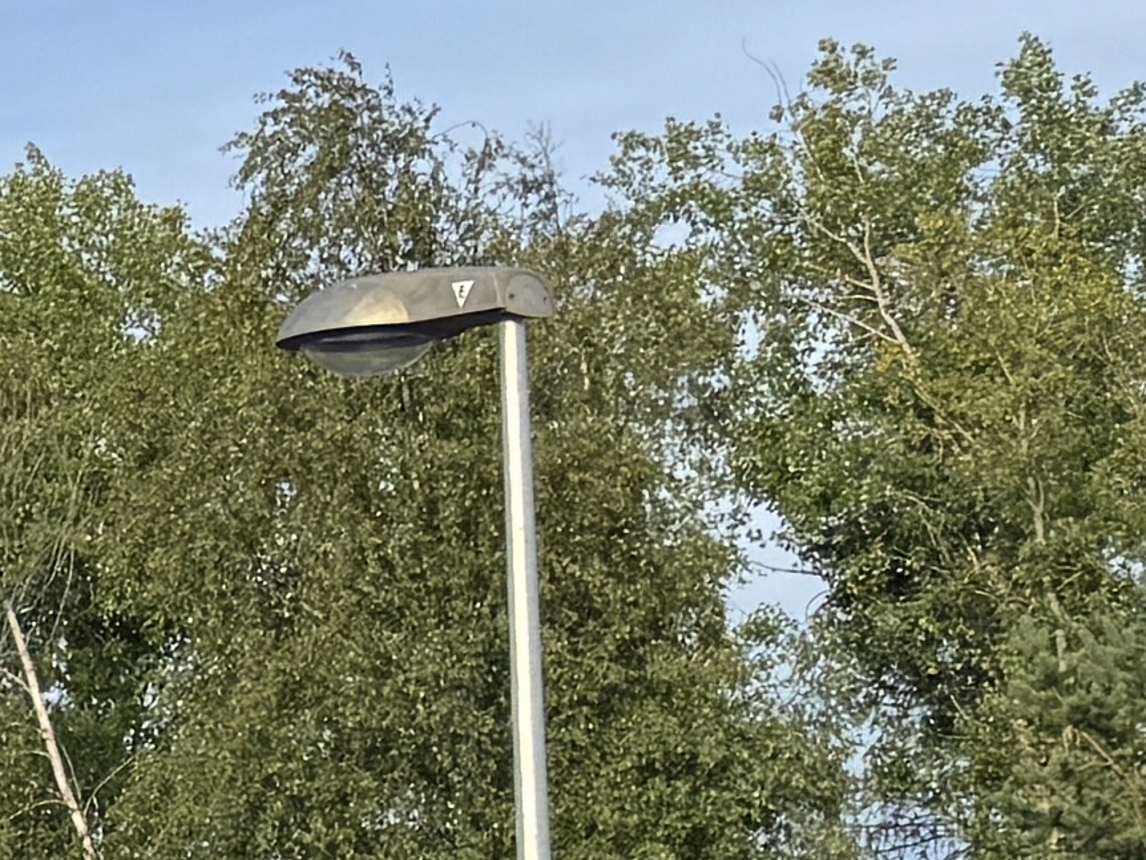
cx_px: -2366
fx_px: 5265
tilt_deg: +5.7
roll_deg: -0.6
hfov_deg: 9.5
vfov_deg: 9.2
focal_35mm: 159
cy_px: 1074
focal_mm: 6.76
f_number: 1.78
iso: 80
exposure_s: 1/2331
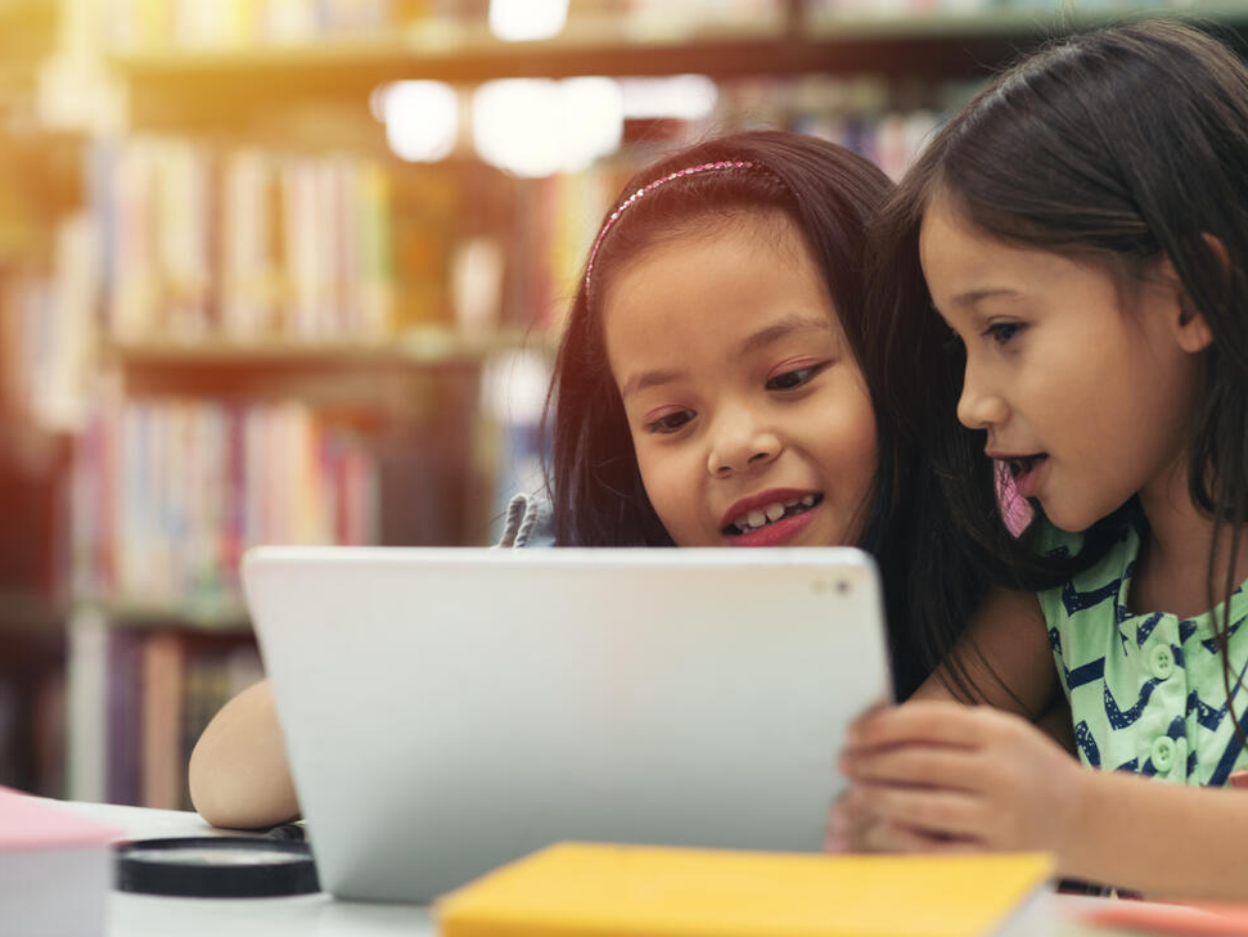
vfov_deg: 14.7
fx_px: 3643
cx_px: 757
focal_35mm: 101
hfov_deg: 19.4
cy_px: 448
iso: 500
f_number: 2.8
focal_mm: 85
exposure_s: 1/160
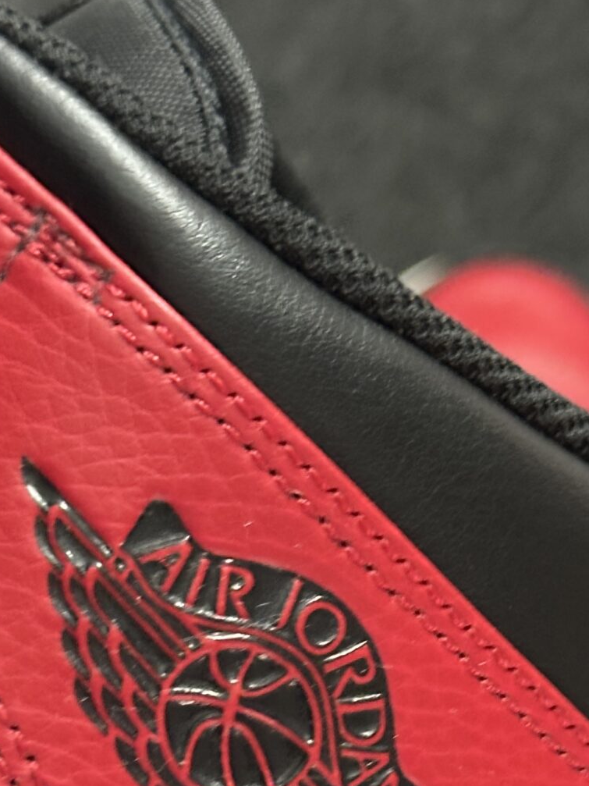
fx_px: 2768
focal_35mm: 122
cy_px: 765
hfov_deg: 12.1
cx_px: 302
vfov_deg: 15.9
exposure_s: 1/27
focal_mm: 6.86
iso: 500
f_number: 1.78
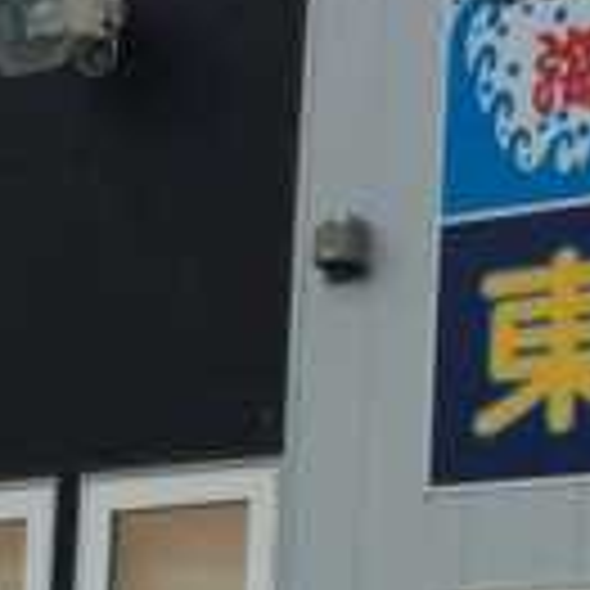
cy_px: 671
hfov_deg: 10.8
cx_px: 387
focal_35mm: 162
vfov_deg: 10.6
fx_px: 3124
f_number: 2.2
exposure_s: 1/2564
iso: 32
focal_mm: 4.12
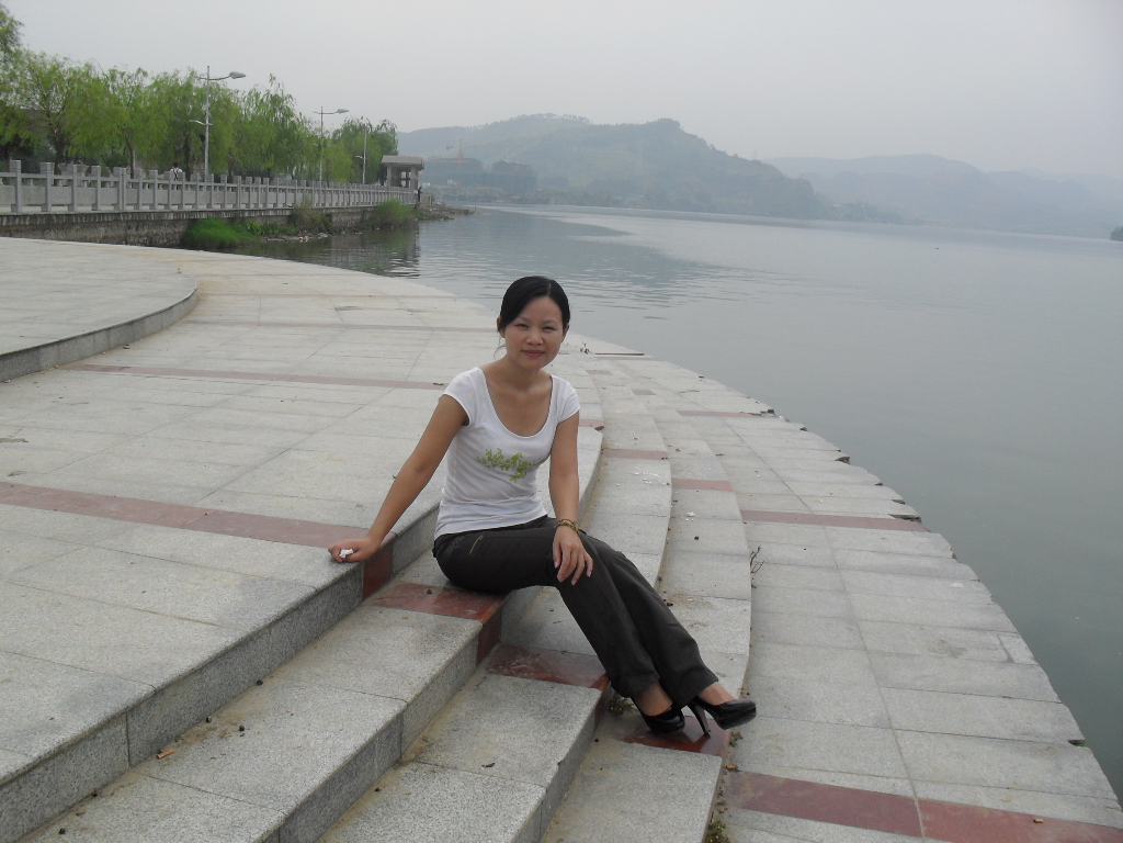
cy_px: 422
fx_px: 1135
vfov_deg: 40.7
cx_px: 562
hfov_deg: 52.6
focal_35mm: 35
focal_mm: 6.3
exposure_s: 1/250
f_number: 8.4
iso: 100
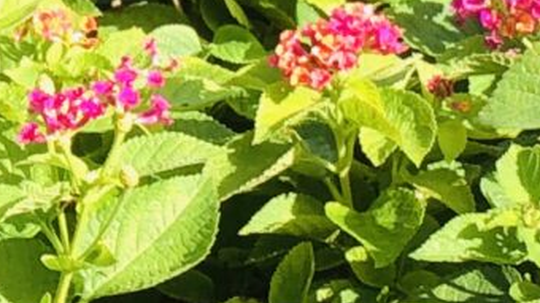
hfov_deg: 4.5
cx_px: 1202
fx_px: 6699
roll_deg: +0.3
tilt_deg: -31.0
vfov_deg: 2.6
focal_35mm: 468
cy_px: 677
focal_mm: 6.6
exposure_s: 1/157
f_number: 2.8
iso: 20
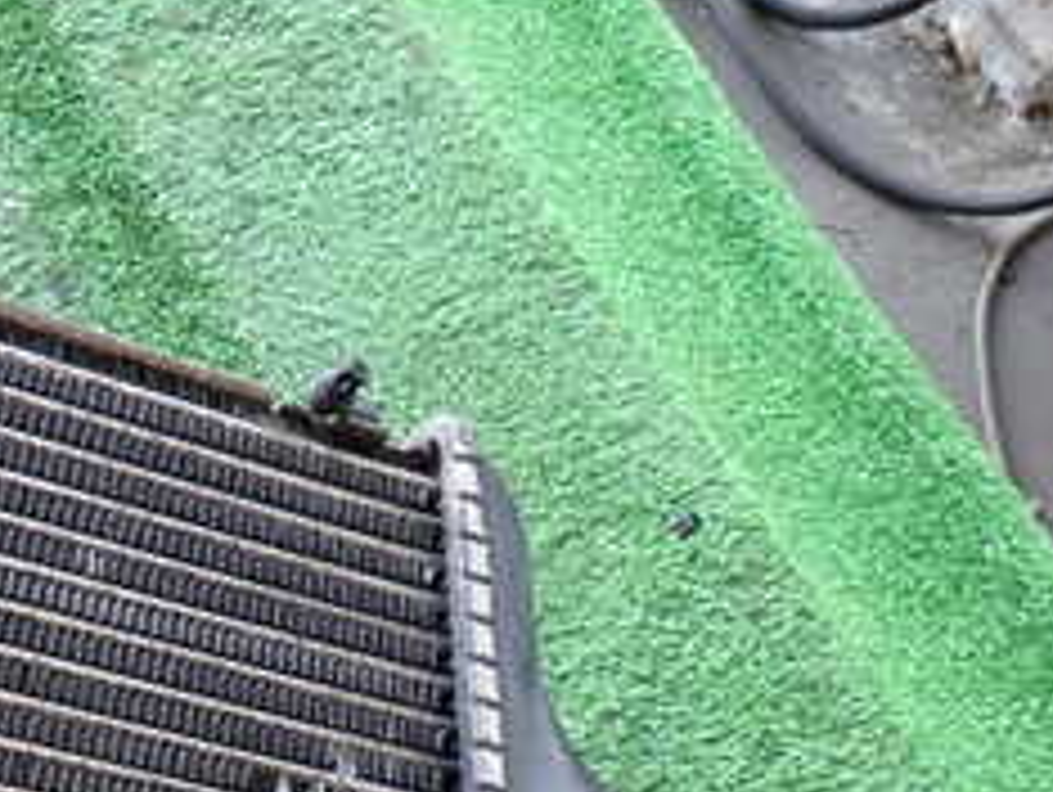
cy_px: 986
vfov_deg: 21.2
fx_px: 1949
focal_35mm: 64
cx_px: -189
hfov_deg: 27.0
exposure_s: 1/60
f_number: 2
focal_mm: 4.5
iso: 160
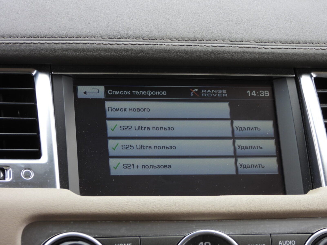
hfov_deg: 14.6
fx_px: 1275
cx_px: 164
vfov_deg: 11.0
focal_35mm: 135
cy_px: 122
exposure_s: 1/125
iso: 100
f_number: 4
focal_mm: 24.3
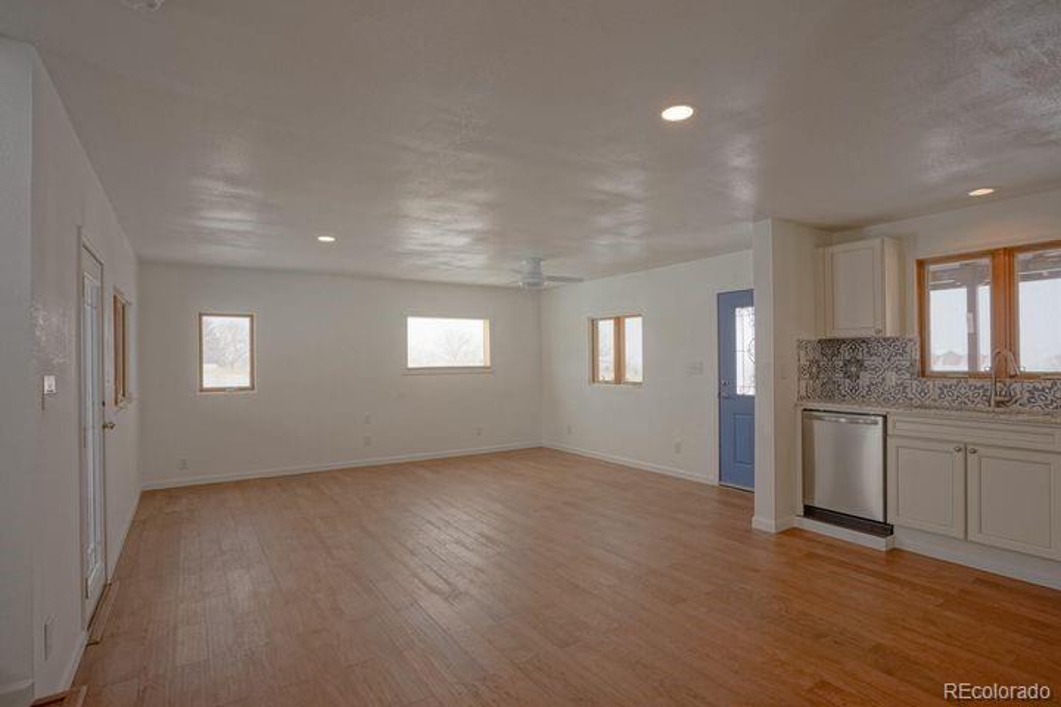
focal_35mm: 17
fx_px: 501
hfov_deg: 93.3
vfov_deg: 70.4
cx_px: 530
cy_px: 354
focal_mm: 17
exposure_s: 1/90
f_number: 13
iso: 500
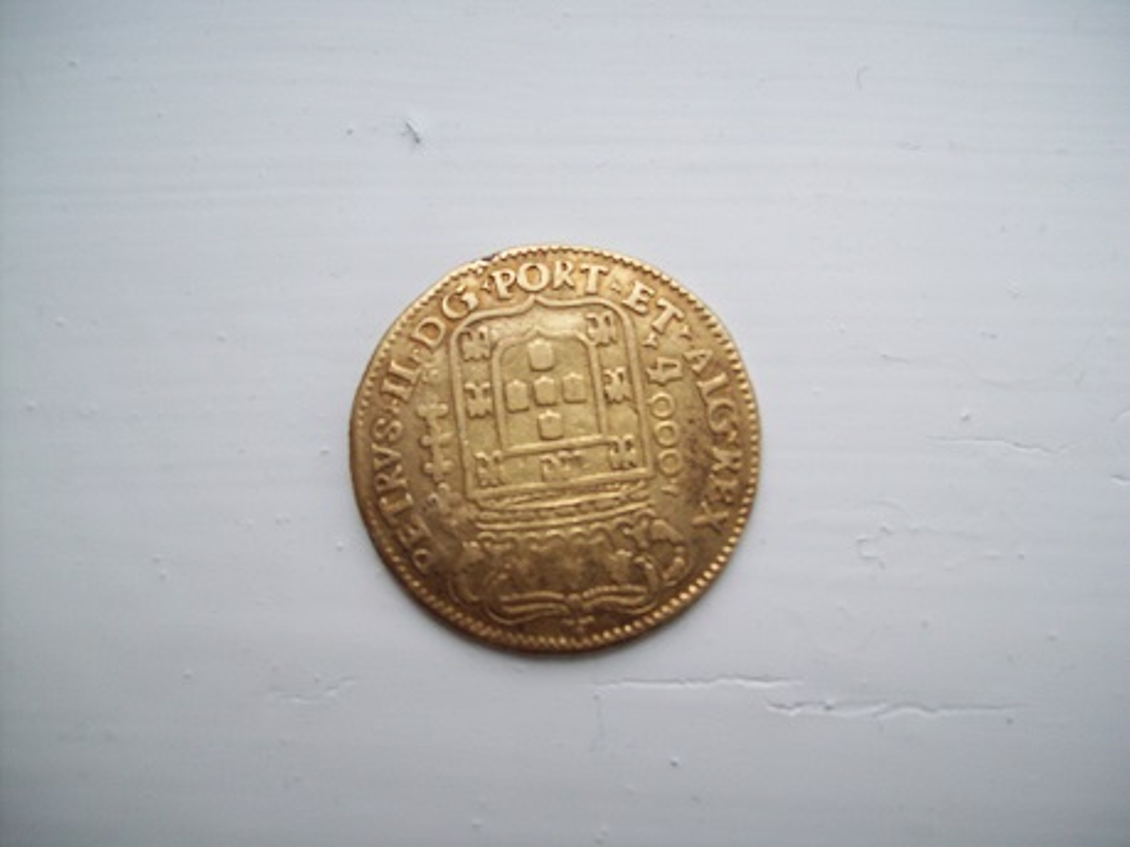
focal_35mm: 36
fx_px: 1175
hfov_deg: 51.4
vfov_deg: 39.6
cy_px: 424
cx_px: 565
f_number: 2.7
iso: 80
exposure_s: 1/112
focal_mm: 6
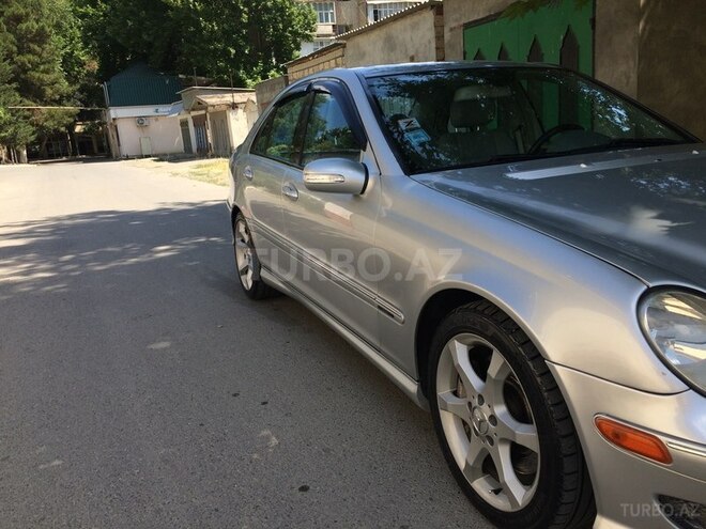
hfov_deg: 61.7
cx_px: 353
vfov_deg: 48.2
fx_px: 591
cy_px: 264
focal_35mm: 29
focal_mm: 4.15
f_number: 2.2
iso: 32
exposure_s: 1/838
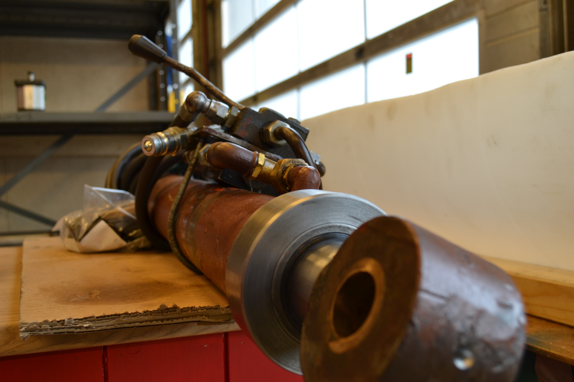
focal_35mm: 36
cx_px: 287
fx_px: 574
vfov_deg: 36.9
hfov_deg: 53.1
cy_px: 191
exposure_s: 1/60
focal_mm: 24
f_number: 4
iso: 400
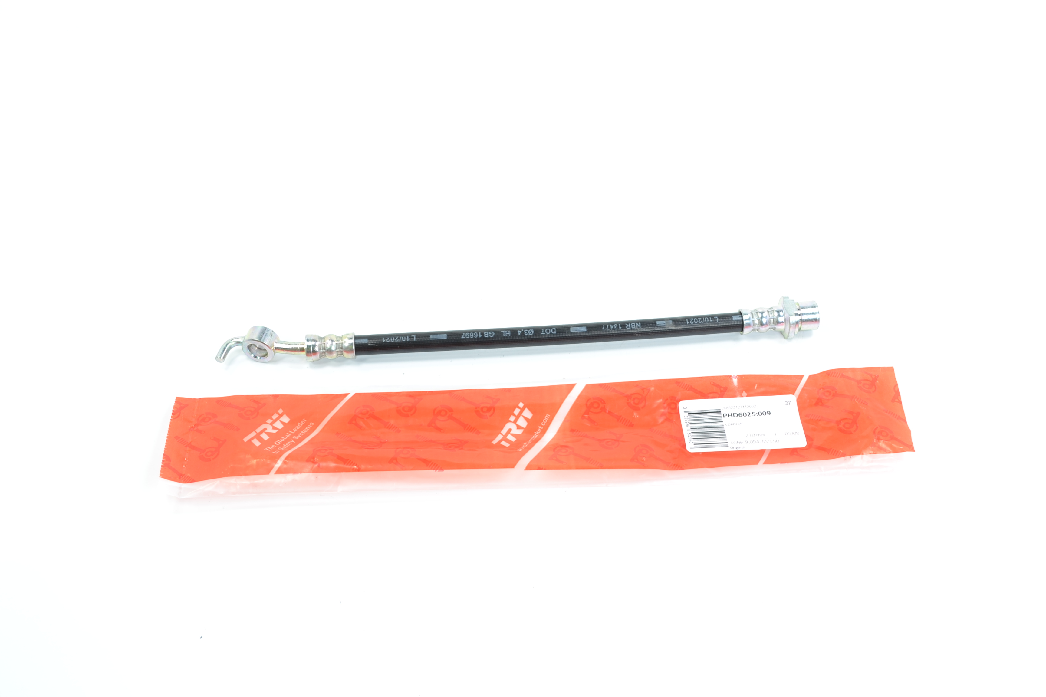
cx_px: 523
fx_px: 1264
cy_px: 348
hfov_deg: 45.0
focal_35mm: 44
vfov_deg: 30.8
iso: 100
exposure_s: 1/25
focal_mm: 29
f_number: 7.1
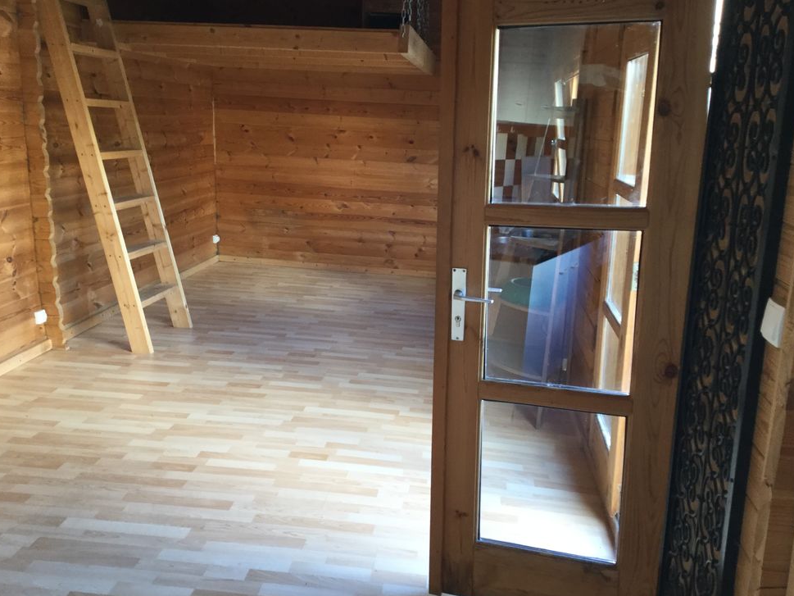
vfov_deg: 44.2
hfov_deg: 56.8
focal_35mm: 32
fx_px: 734
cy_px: 293
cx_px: 400
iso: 64
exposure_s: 1/30
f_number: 2.4
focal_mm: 3.3
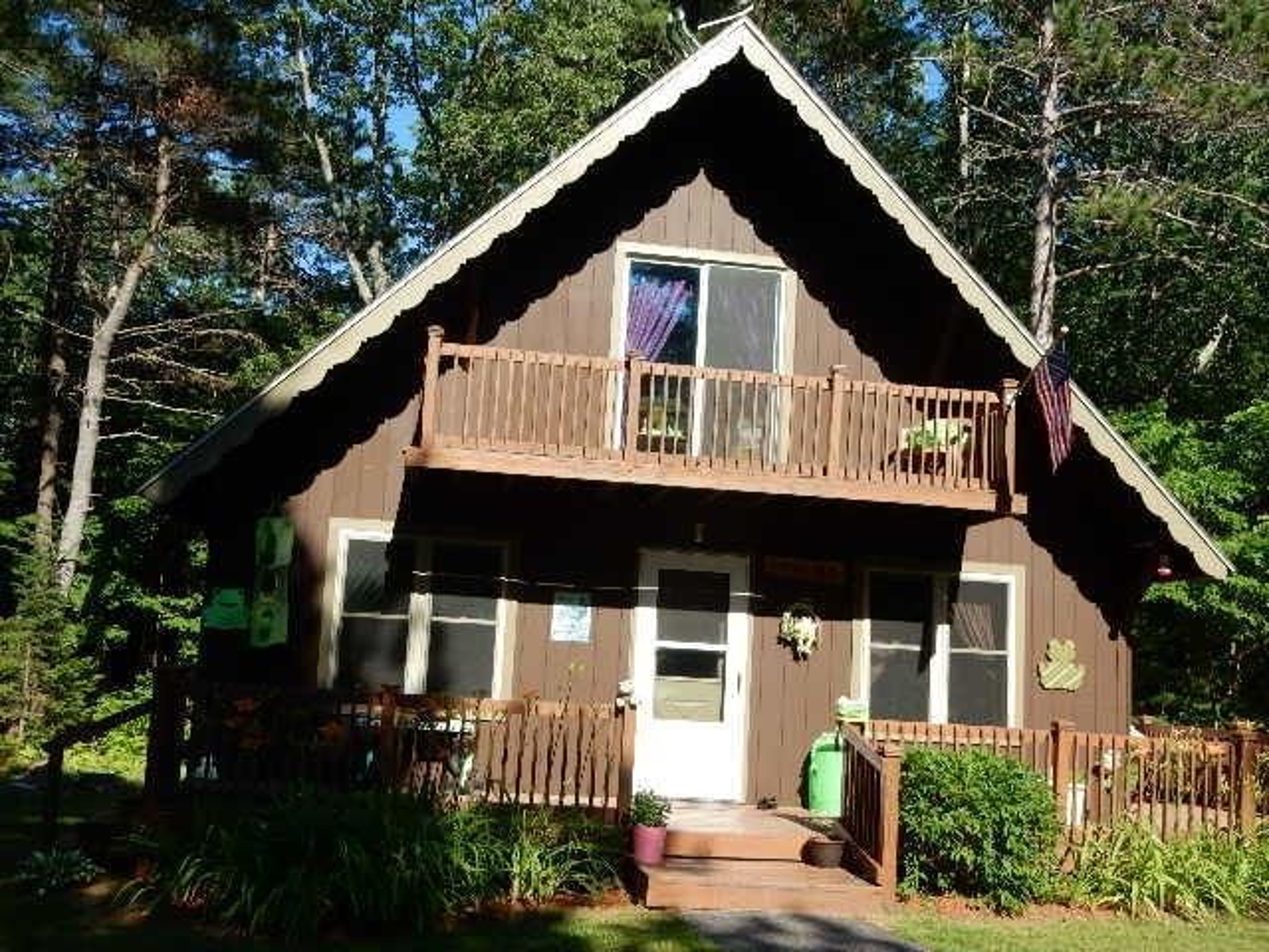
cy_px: 476
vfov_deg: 39.7
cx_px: 634
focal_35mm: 36
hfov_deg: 51.4
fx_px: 1320
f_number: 4
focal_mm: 6.4
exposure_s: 1/800
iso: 125
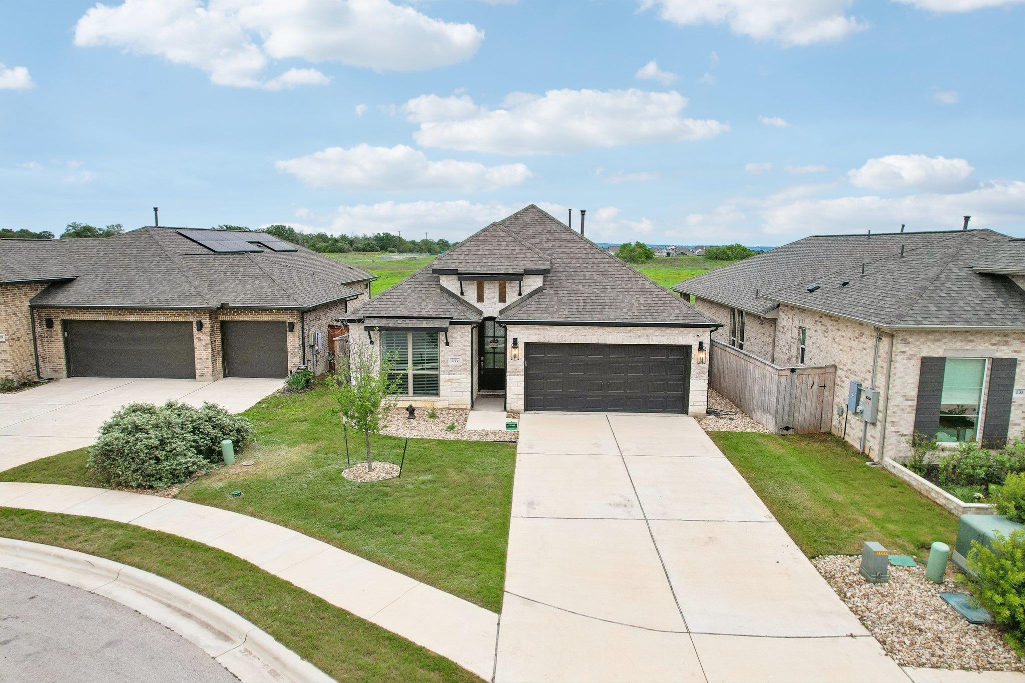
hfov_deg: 78.6
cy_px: 342
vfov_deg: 57.2
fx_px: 626
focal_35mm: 22
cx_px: 512
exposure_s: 1/500
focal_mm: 8.4
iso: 100
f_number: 2.8
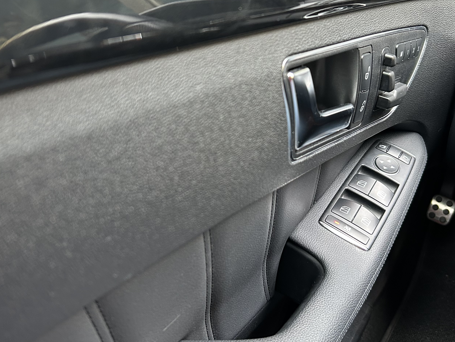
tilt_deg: -26.9
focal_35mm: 42
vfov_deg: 34.1
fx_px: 552
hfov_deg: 44.8
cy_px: 122
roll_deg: -7.3
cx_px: 225
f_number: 1.5
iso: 200
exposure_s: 1/50
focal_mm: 5.7
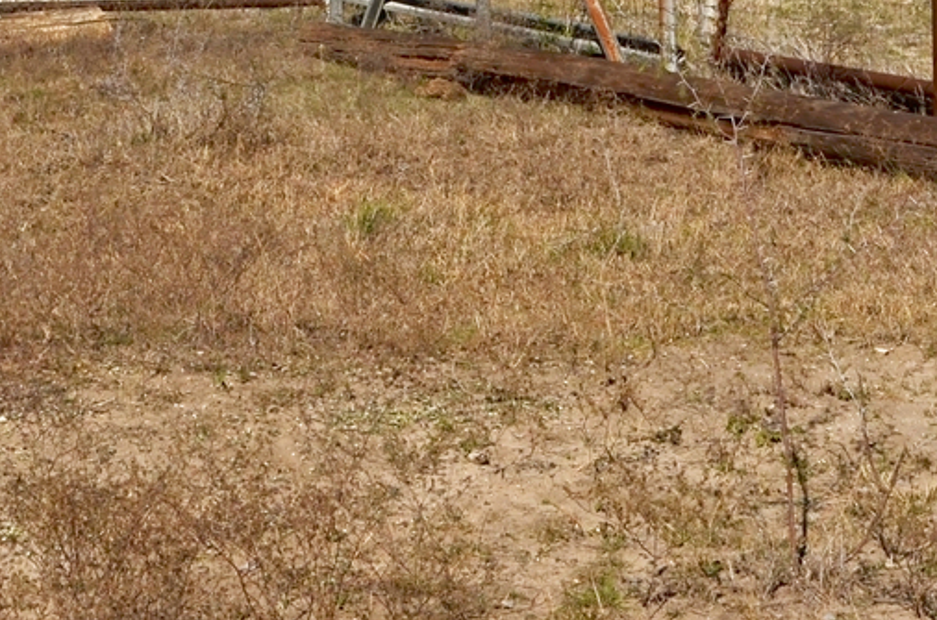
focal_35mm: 116
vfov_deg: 11.3
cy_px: -313
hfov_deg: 17.7
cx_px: 471
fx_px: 3013
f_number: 8
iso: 200
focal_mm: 24
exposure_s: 1/1600
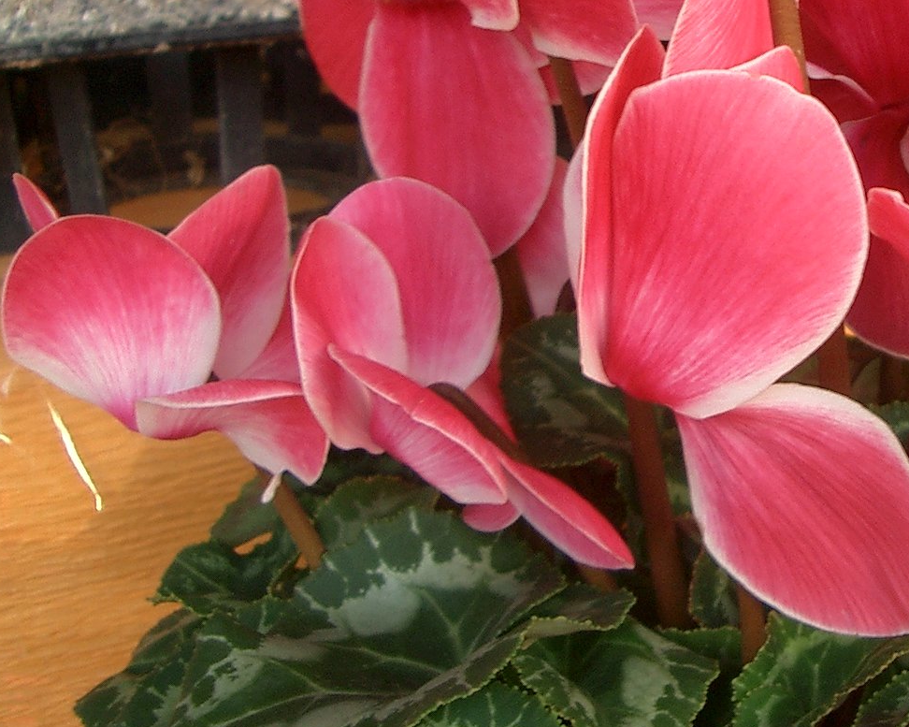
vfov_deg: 20.9
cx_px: 811
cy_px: 119
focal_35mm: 72
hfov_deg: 25.6
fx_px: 1936
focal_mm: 5.8
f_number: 2.6
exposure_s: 1/125
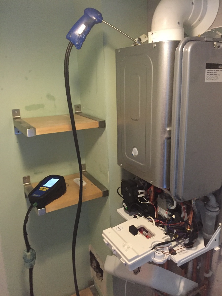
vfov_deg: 61.7
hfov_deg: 48.2
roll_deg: +1.8
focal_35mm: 29
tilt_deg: -16.4
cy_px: 148
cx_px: 111
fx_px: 248
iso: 250
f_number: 2.2
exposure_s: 1/20
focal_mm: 4.15
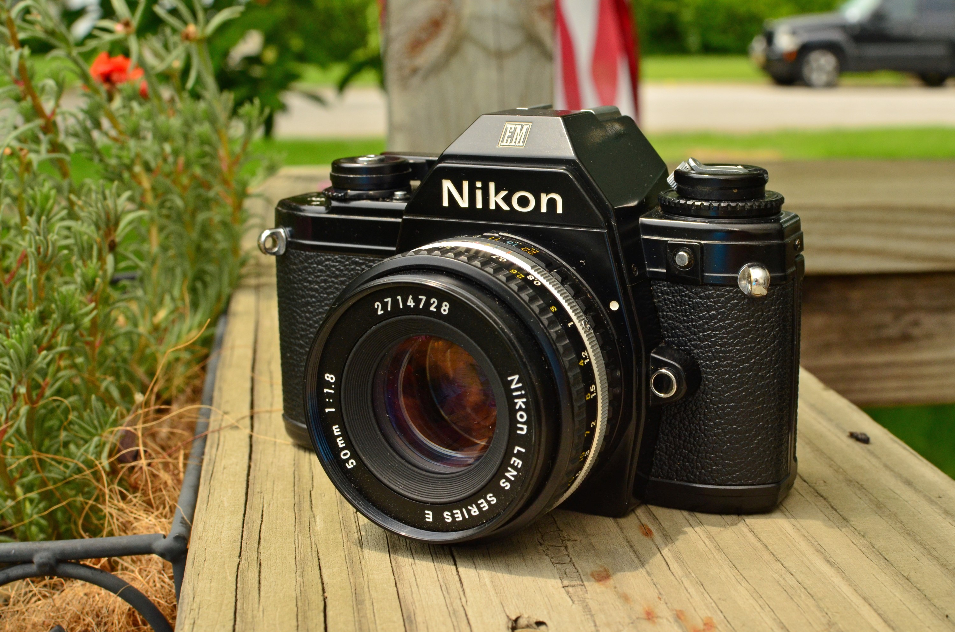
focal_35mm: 52
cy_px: 316
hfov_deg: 37.9
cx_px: 478
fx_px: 1390
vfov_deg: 25.6
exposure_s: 1/320
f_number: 9
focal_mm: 35
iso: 640
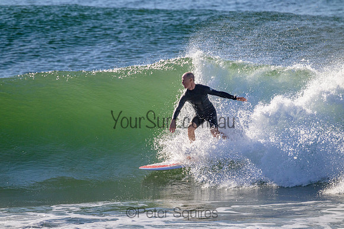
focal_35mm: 800
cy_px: 114
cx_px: 172
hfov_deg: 2.6
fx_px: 7646
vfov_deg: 1.7
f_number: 11
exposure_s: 1/2000
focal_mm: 800
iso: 900
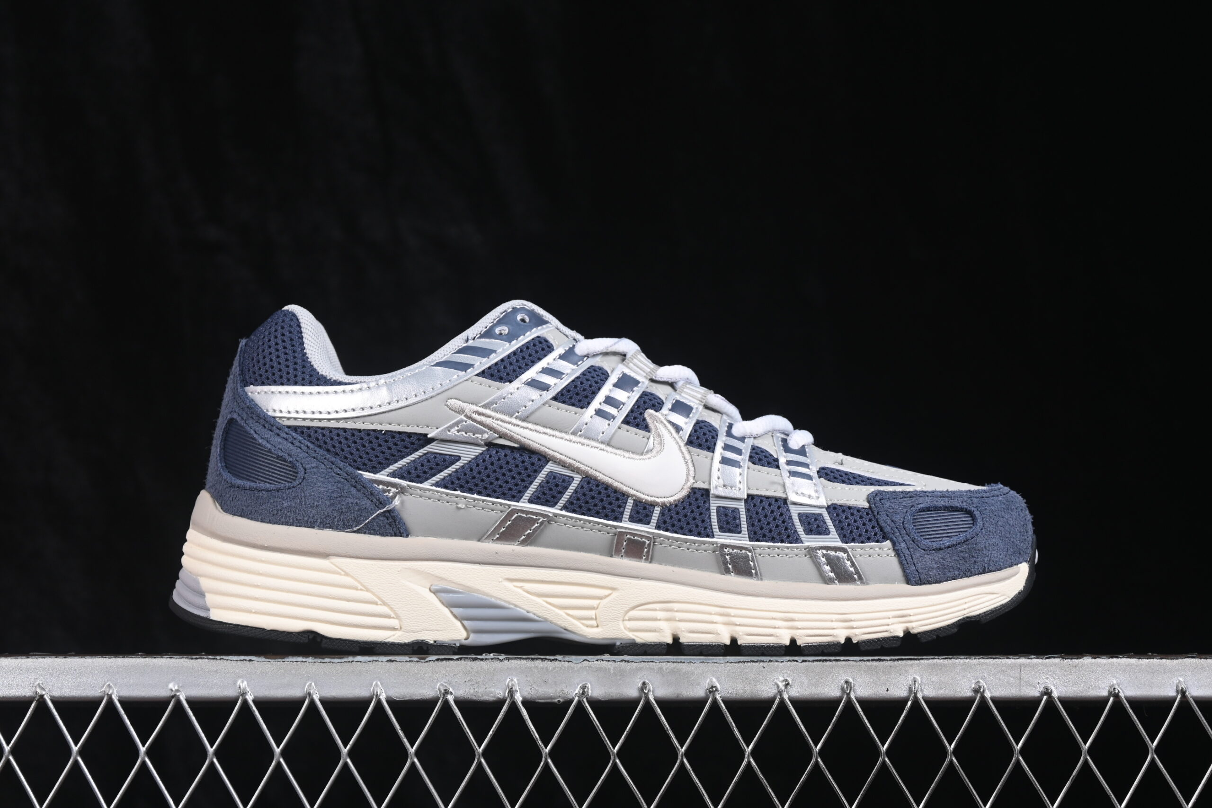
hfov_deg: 27.0
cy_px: 404
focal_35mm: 75
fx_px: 2525
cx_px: 606
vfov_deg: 18.2
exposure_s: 1/80
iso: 160
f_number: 7.1
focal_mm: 50
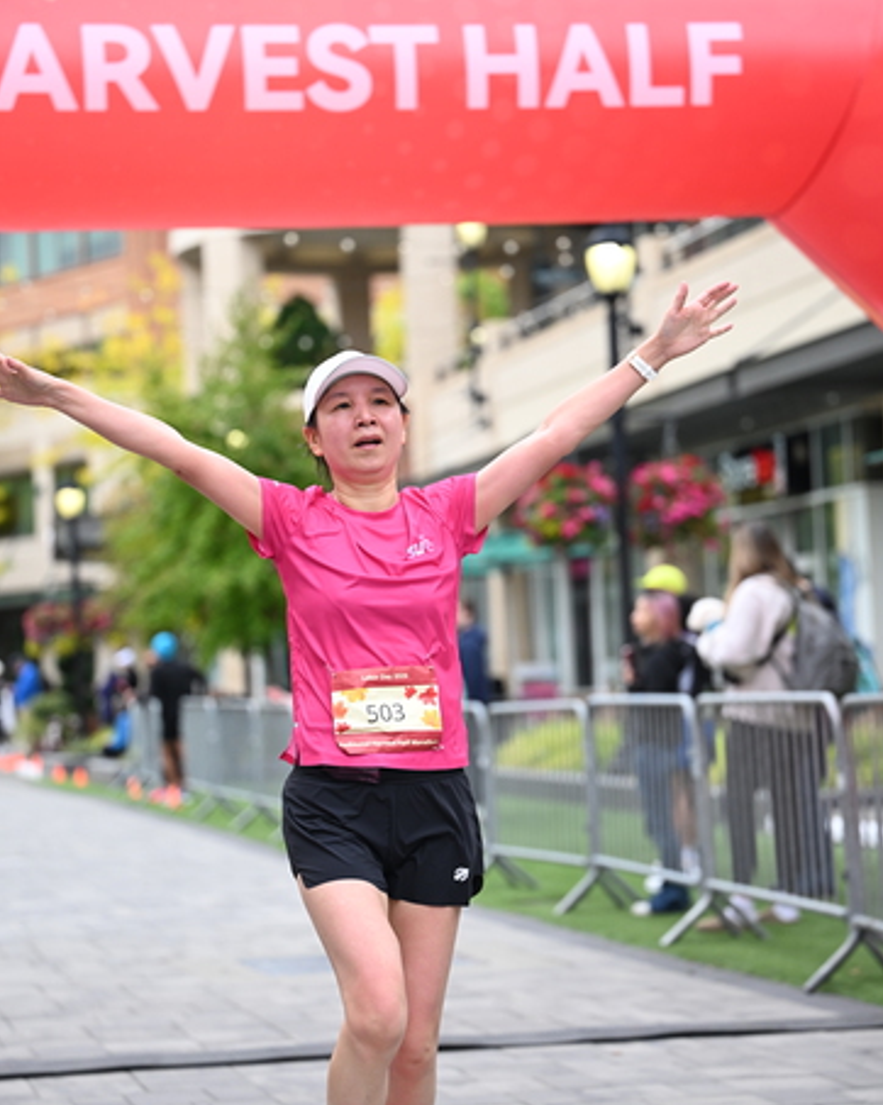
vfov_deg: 19.6
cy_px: 563
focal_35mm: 98
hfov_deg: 15.7
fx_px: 3203
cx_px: 438
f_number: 2.8
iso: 640
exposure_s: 1/2000
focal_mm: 86
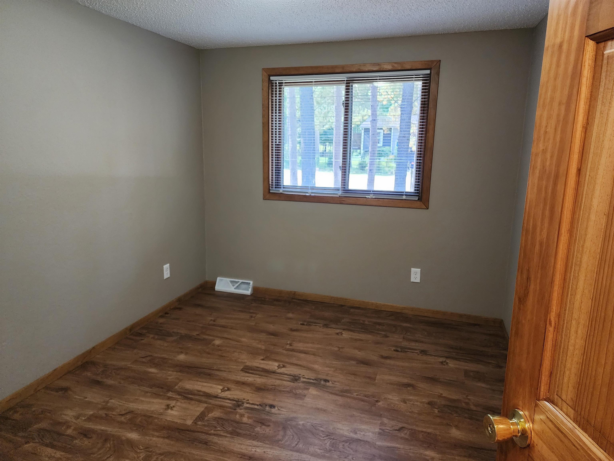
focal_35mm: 23
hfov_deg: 73.9
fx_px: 408
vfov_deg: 58.9
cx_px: 307
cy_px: 230
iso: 640
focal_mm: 6.4
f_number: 1.8
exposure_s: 1/120
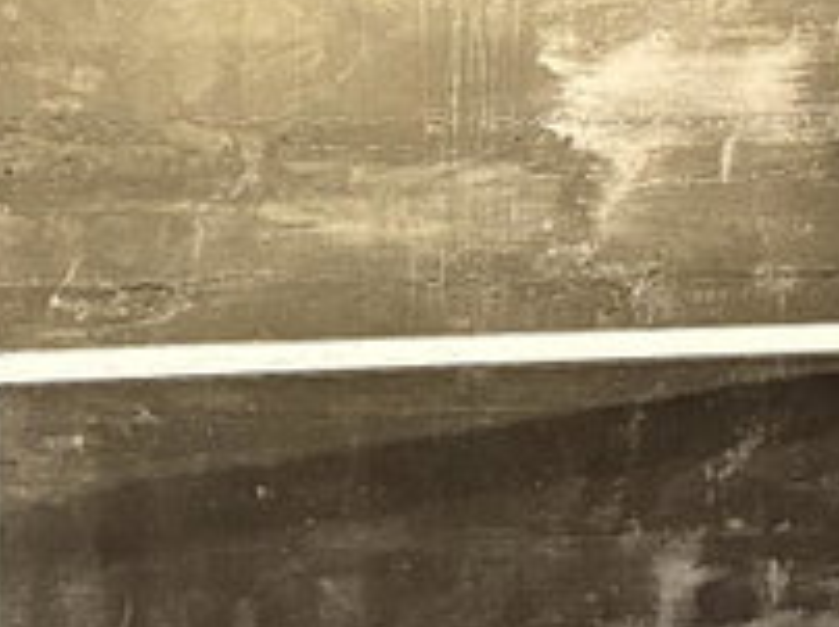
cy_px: 17
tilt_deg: -2.2
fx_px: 3196
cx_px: 320
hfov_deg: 14.9
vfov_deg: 11.1
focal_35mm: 132
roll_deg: -0.7
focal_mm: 5.96
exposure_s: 1/40
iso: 500
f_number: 1.6
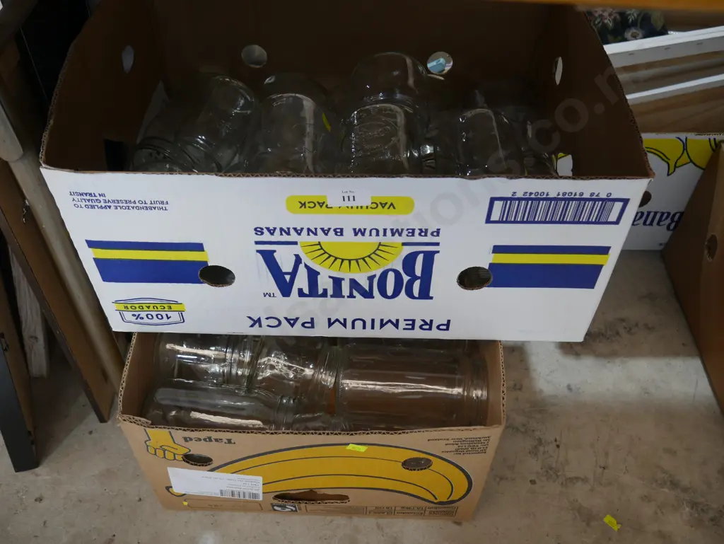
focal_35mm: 32
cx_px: 362
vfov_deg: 44.2
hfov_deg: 56.8
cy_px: 272
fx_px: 670
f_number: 3.6
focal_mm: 16
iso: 500
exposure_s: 1/60
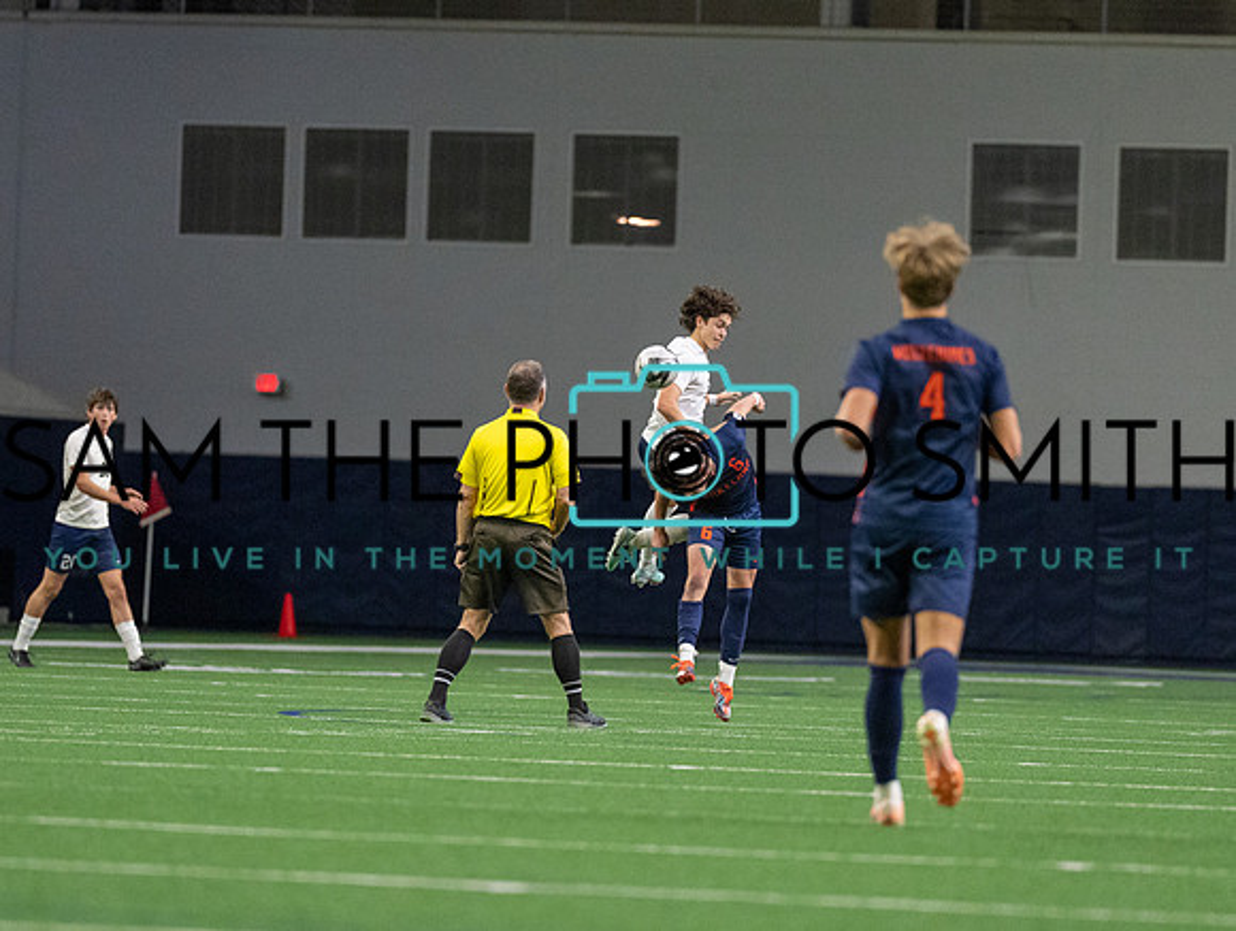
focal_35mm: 333
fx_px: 11898
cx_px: 648
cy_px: 502
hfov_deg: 5.9
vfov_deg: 4.5
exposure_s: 1/1250
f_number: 2.8
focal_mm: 200
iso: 5000
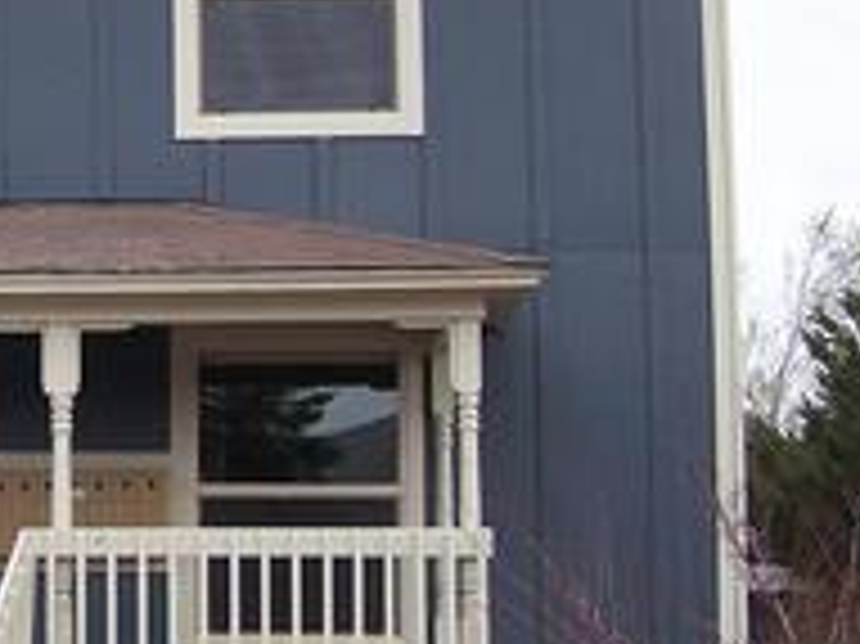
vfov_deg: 14.5
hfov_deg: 18.5
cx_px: -99
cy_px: 311
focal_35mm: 102
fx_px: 2532
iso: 80
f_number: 2.8
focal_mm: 6.3
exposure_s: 1/400
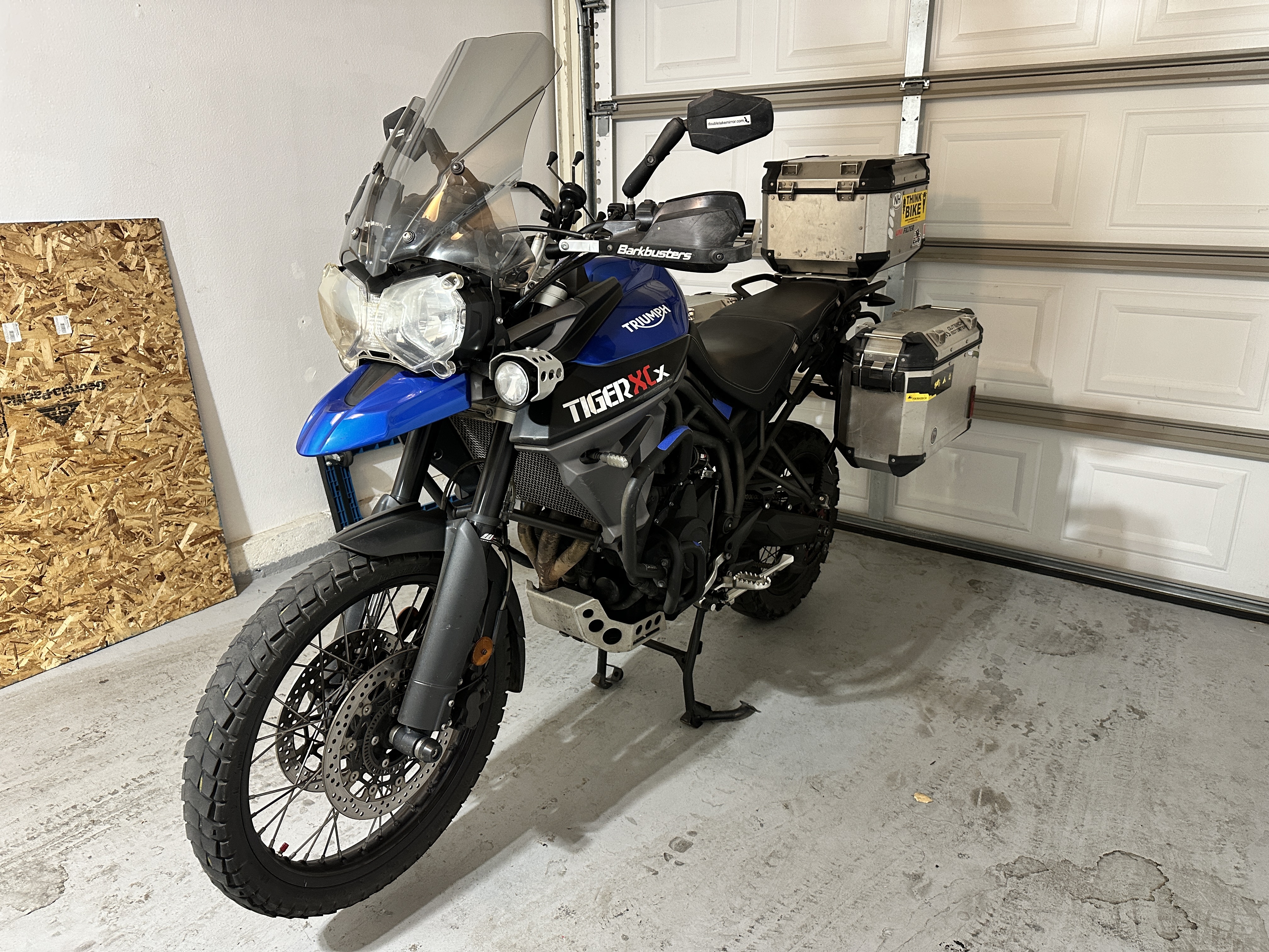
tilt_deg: -17.9
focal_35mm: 24
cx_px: 634
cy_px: 476
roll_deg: +0.7
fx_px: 880
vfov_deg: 56.8
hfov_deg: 71.6
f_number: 1.78
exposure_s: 1/60
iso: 400
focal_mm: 6.86
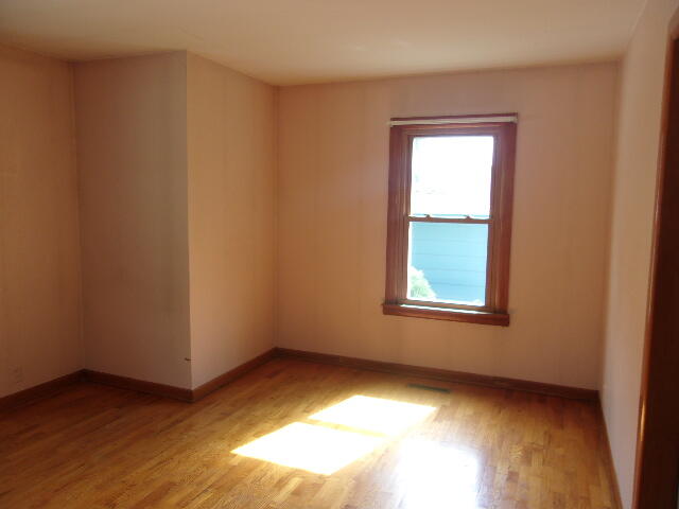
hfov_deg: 65.3
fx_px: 530
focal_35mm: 27
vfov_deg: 51.4
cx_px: 340
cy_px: 254
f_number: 3
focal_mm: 4.9
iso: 80
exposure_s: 1/38
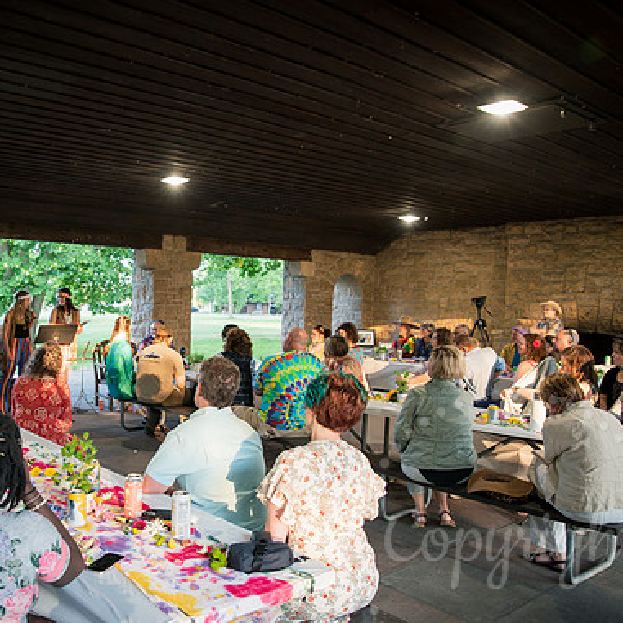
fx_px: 631
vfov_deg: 52.5
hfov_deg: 51.4
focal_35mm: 31
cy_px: 314
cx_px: 201
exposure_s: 1/250
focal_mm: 24
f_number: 3.5
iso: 1000
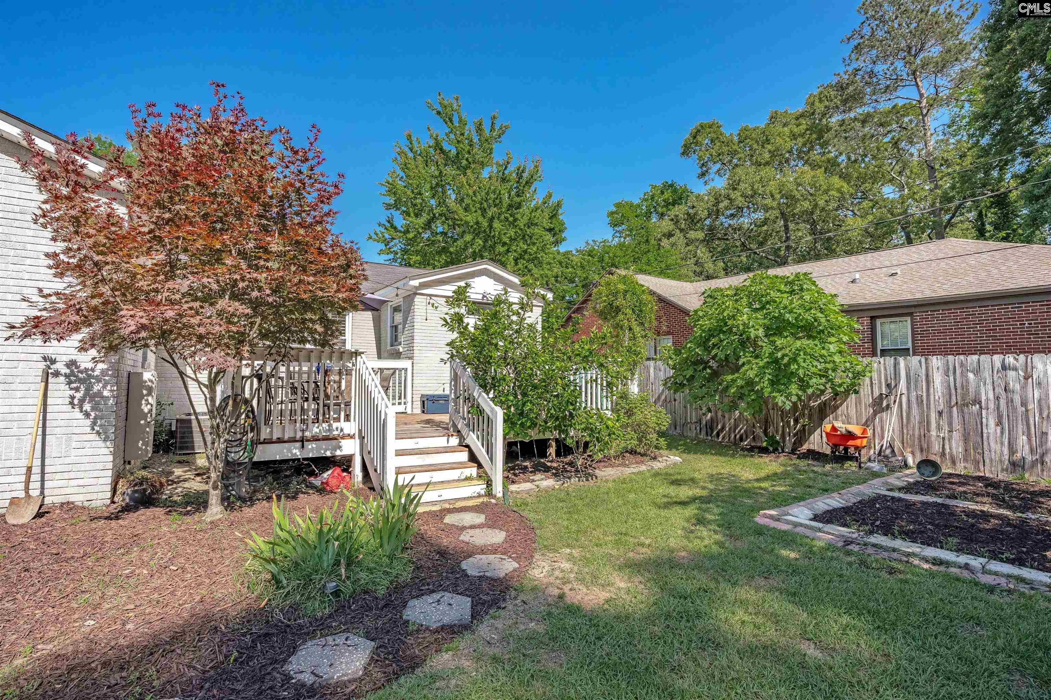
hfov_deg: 96.7
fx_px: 467
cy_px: 350
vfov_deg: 73.7
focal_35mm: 16
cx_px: 526
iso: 500
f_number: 7.1
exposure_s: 1/8000
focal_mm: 16
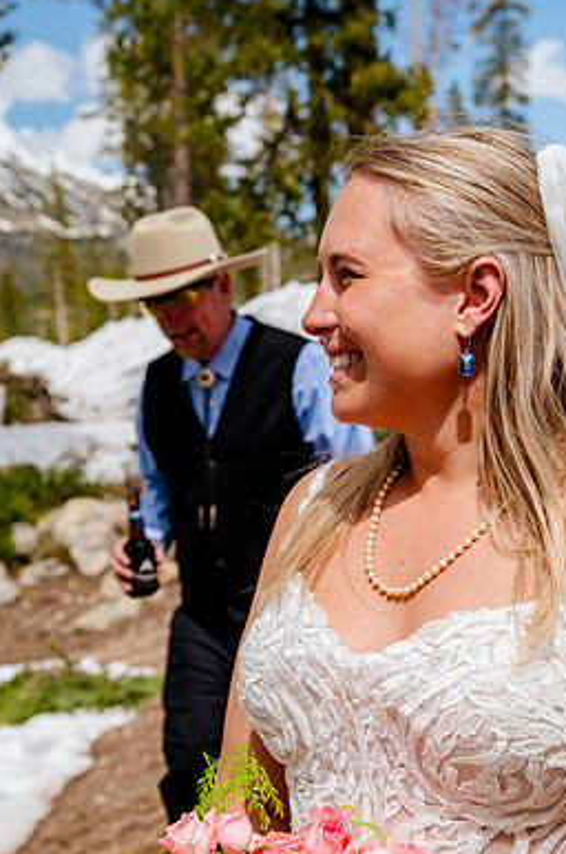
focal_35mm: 77
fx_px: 1822
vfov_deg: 26.4
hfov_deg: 17.7
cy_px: 454
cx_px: 311
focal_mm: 66
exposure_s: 1/250
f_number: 9
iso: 250
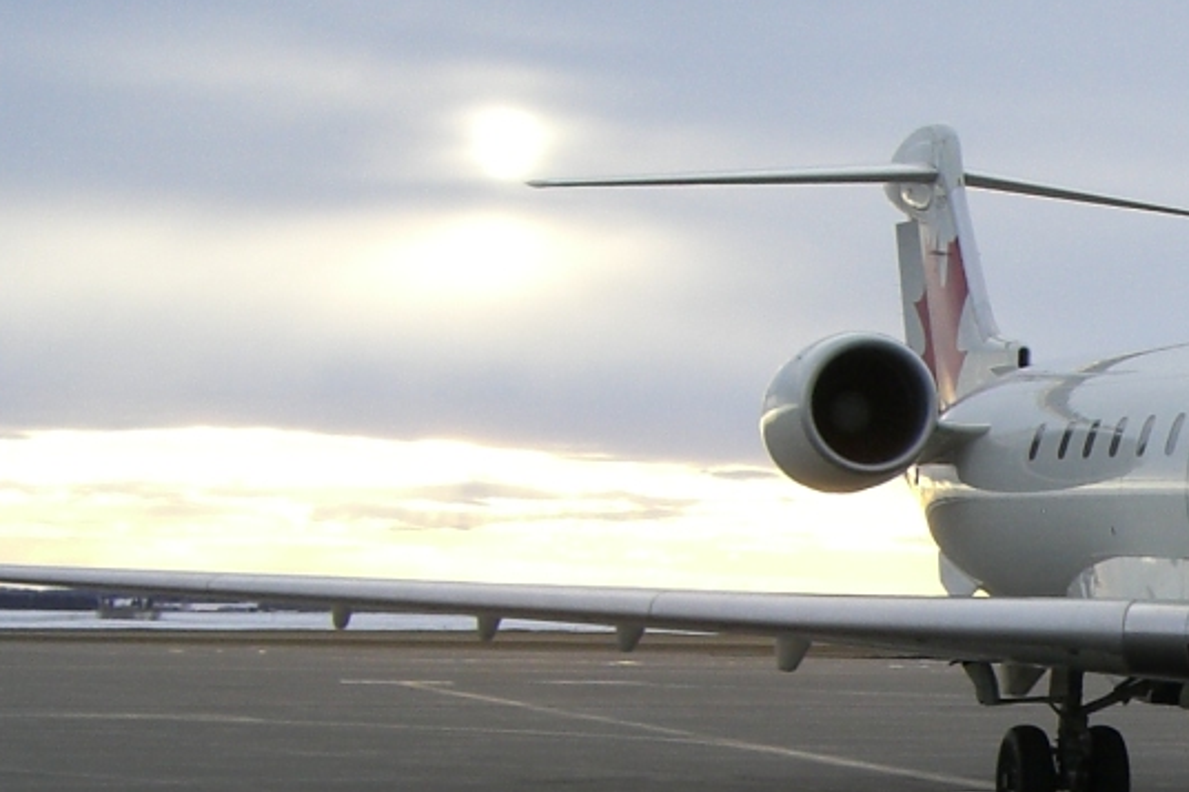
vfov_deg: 11.6
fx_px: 3896
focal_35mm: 118
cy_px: 621
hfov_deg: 16.4
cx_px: 1528
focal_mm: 6.2
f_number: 4.3
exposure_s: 1/200
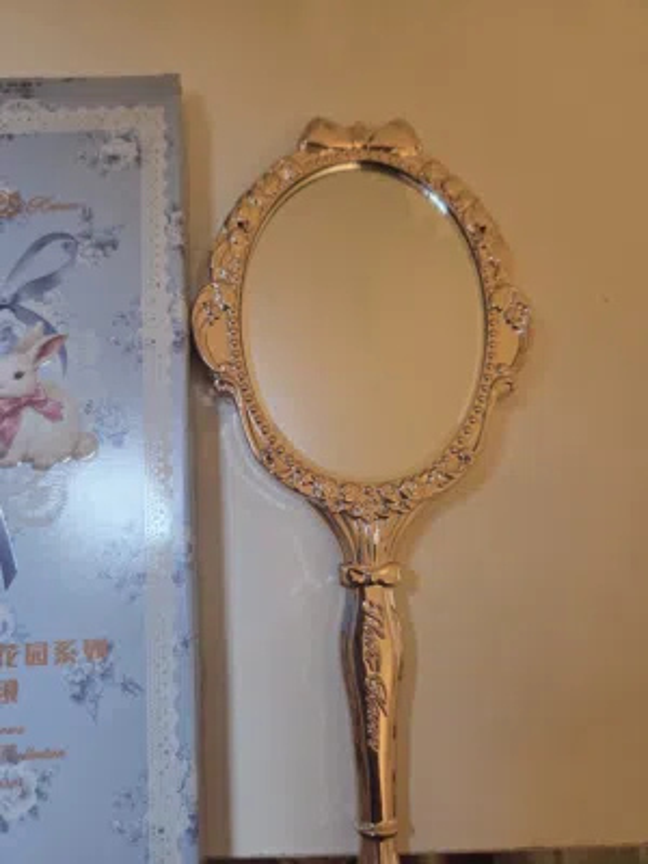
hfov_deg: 58.9
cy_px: 432
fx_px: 574
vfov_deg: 73.9
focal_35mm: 23
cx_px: 324
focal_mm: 5.4
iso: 400
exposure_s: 1/100
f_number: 1.8
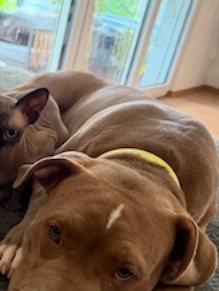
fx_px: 370
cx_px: 37
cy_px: 196
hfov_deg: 31.9
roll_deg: -12.1
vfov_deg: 42.3
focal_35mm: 44
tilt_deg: -28.3
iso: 800
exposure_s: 1/57
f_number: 1.78
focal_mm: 6.76
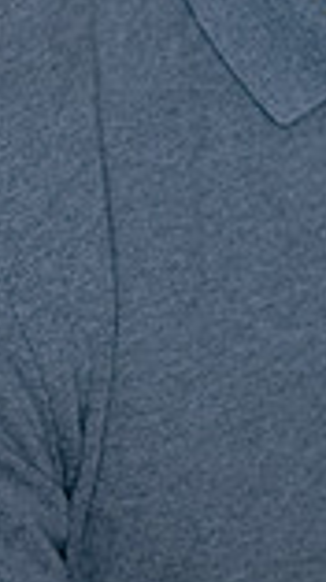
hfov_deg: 4.7
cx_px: 389
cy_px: -159
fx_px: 3945
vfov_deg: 8.3
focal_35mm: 256
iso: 2000
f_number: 3.5
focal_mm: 85
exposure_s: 1/250
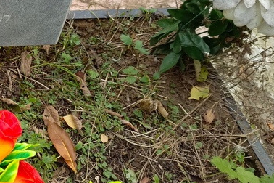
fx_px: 419
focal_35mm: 55
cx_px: 2
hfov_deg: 33.3
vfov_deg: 24.1
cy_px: 25
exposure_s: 1/227
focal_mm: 4.76
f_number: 1.69
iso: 110
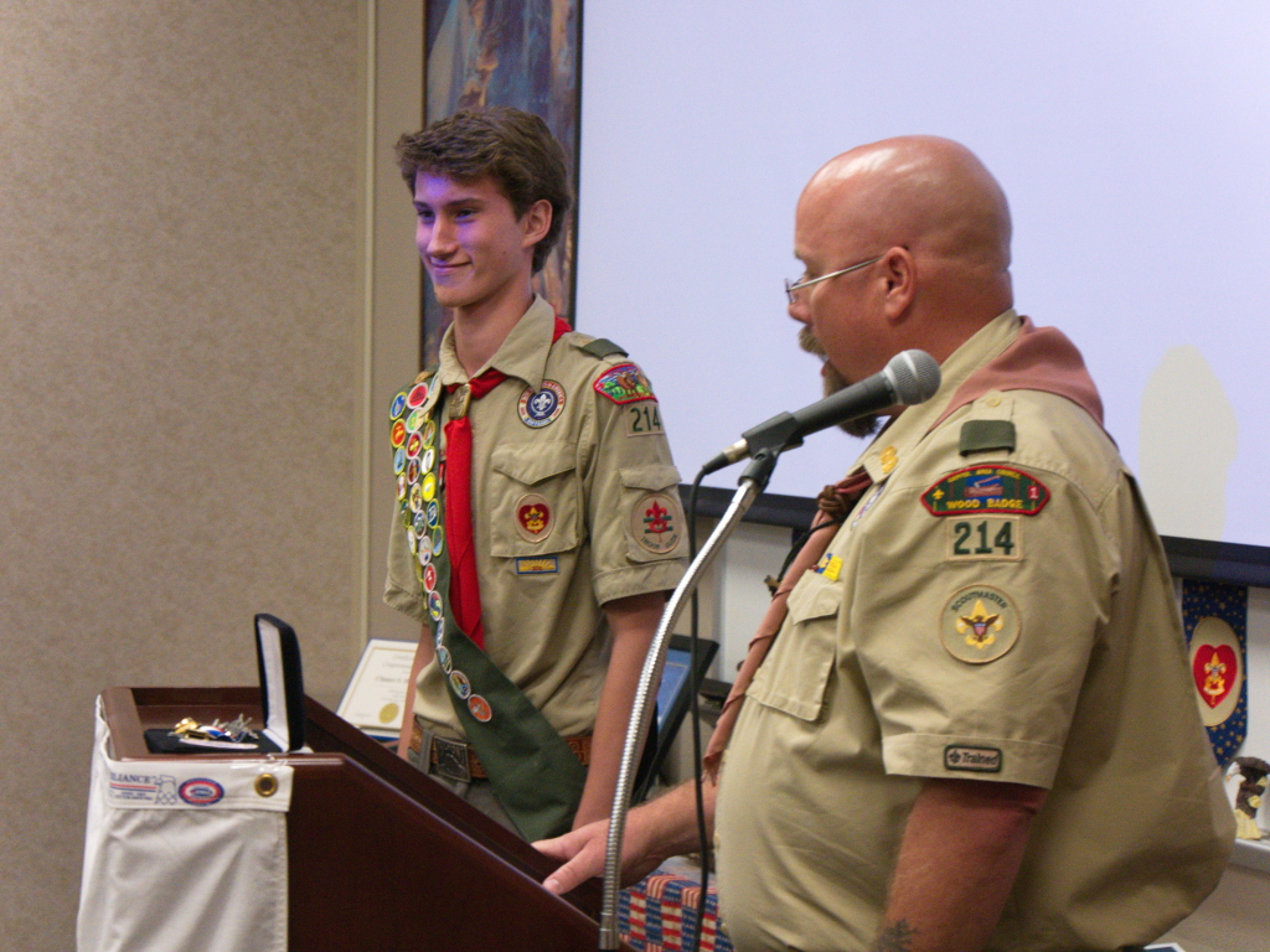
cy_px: 476
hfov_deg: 21.3
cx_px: 635
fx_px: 3375
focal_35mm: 92
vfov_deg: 16.1
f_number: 4.9
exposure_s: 1/100
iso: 3200
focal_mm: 46
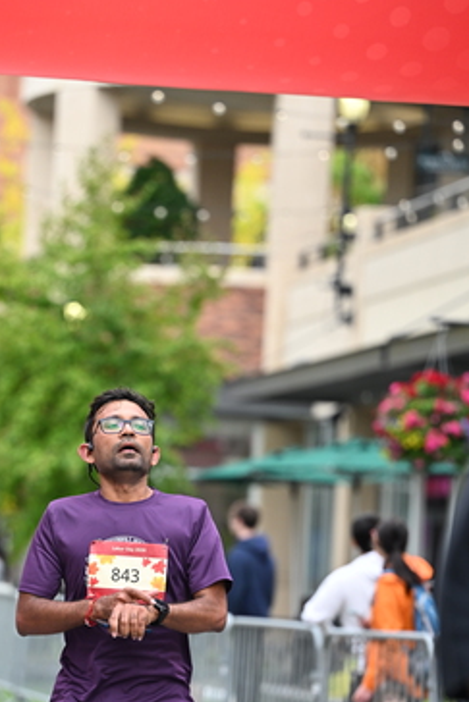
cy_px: 444
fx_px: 3397
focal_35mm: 174
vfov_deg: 11.8
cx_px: 119
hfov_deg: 7.9
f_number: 2.8
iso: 640
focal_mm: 115
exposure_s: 1/1600
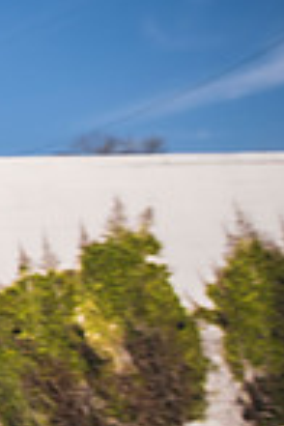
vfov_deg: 35.4
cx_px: -545
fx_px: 663
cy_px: 149
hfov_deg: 11.9
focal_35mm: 56
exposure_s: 1/3200
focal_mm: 14
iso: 100
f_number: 2.8
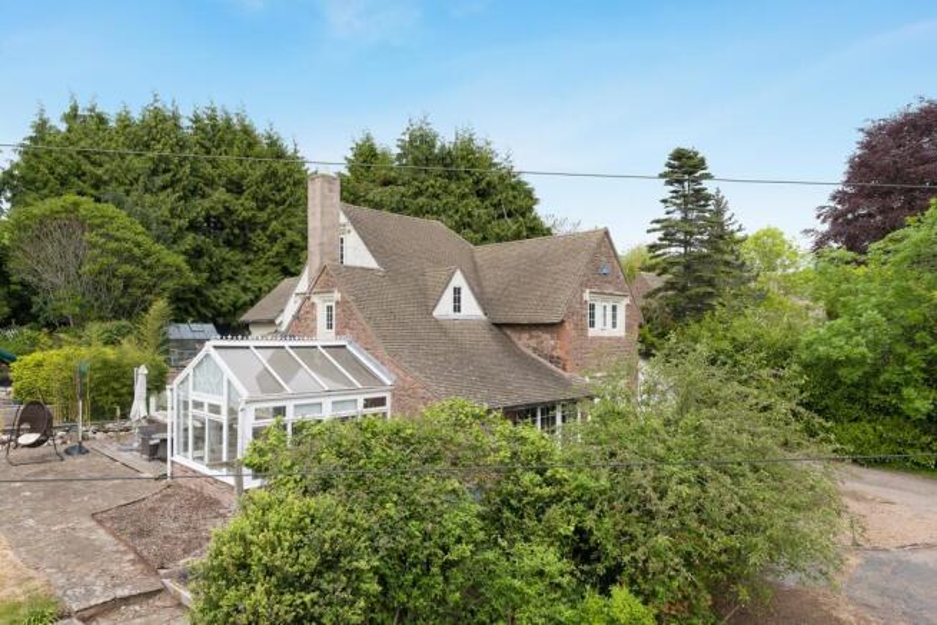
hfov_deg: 78.6
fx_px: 573
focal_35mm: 22
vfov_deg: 57.3
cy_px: 312
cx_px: 468
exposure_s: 1/400
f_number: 8
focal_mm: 22
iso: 100
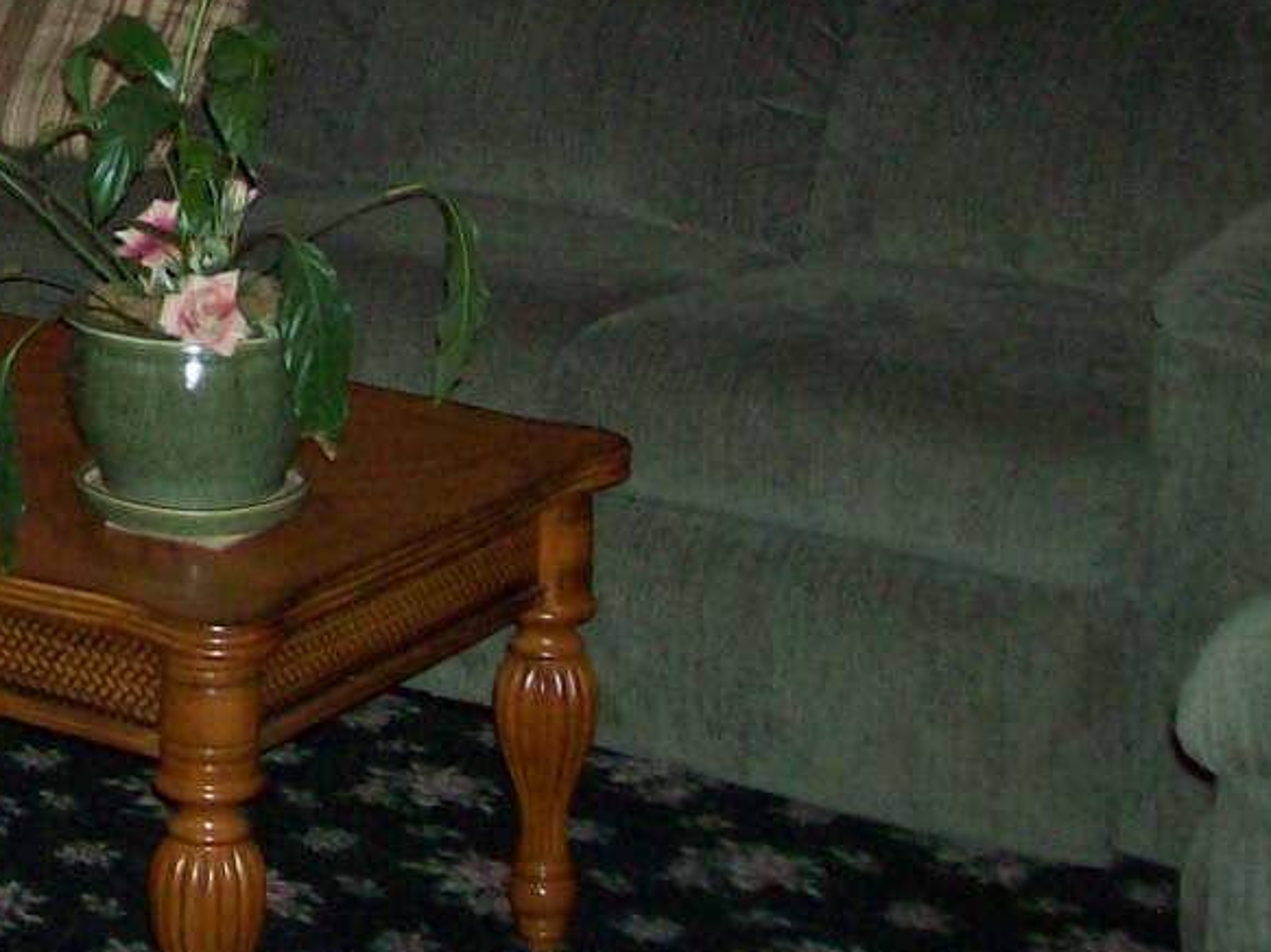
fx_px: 3633
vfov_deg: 14.3
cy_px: -308
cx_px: -380
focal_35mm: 99
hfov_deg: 18.5
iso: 140
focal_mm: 6
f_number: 2.7
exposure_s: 1/64
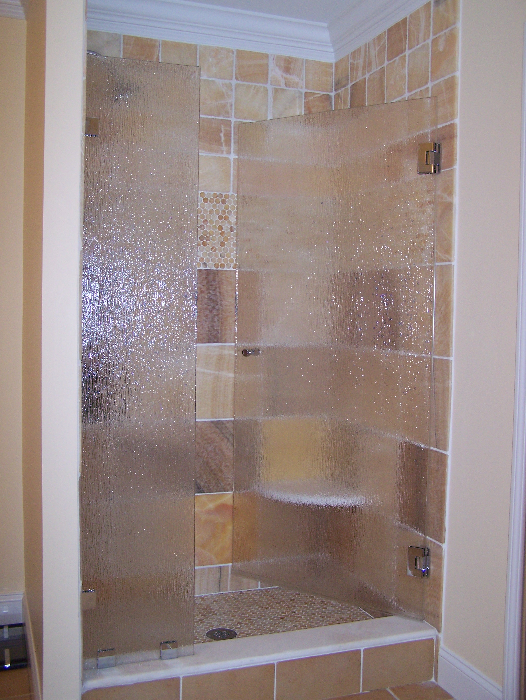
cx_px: 263
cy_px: 350
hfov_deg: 37.8
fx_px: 769
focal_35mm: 38
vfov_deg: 48.9
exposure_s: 1/60
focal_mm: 6.3
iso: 160
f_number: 2.8
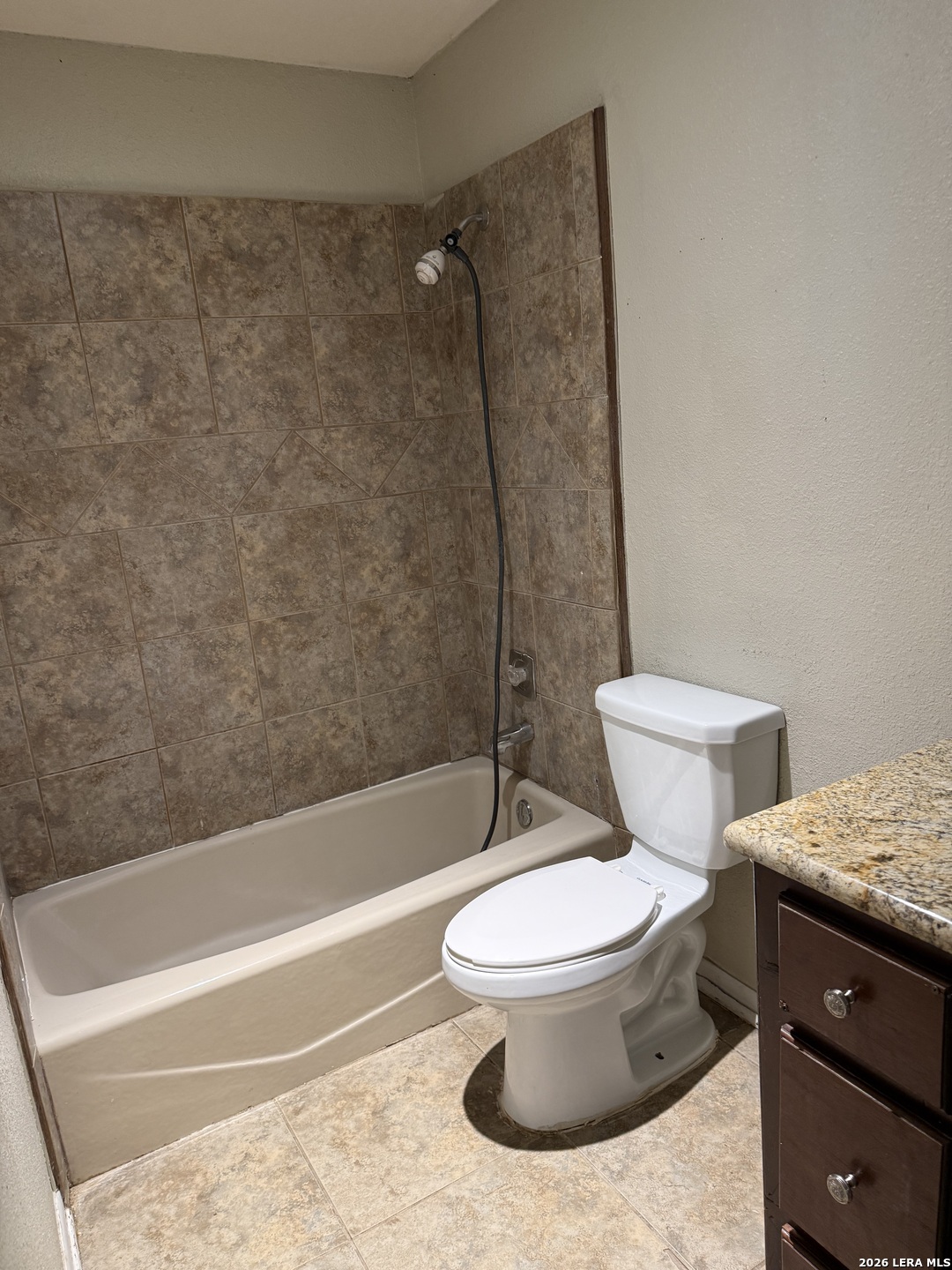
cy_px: 635
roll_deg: +4.3
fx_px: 880
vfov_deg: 71.6
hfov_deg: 56.8
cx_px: 476
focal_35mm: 24
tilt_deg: -10.4
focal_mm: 6.76
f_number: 1.78
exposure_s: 1/60
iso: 200
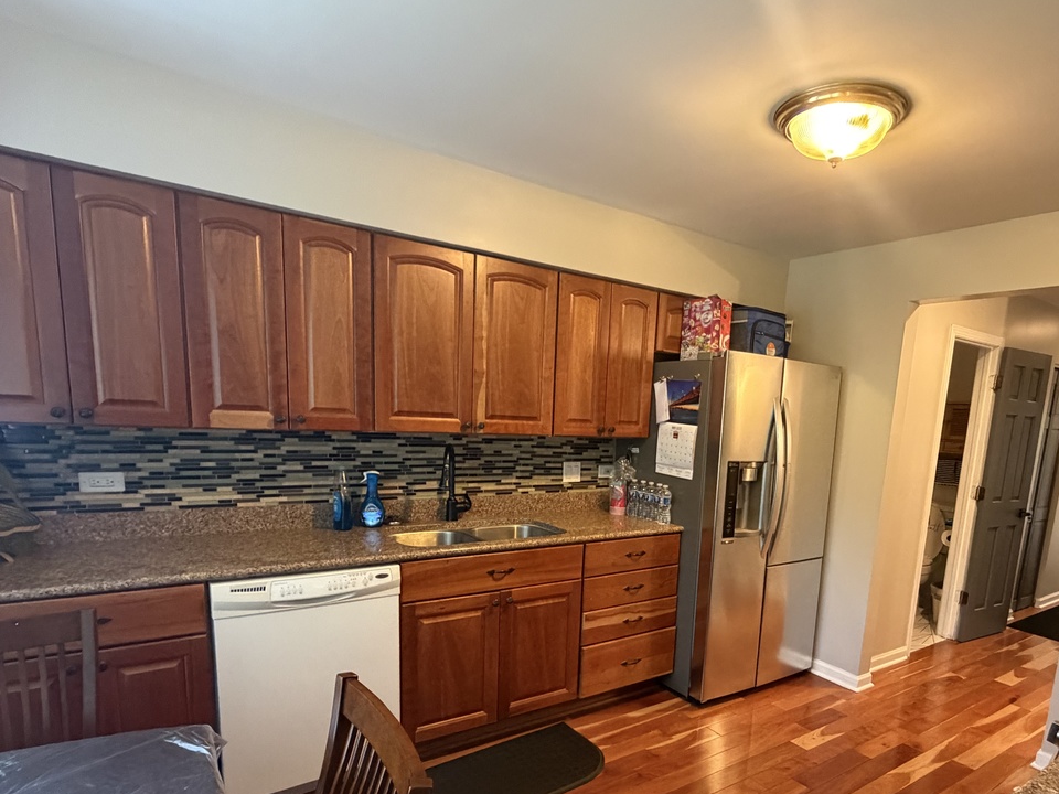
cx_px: 618
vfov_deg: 62.0
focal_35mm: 21
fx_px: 642
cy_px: 523
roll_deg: -2.0
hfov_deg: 78.4
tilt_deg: -7.9
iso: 800
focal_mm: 2.22
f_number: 2.2
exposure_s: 1/60
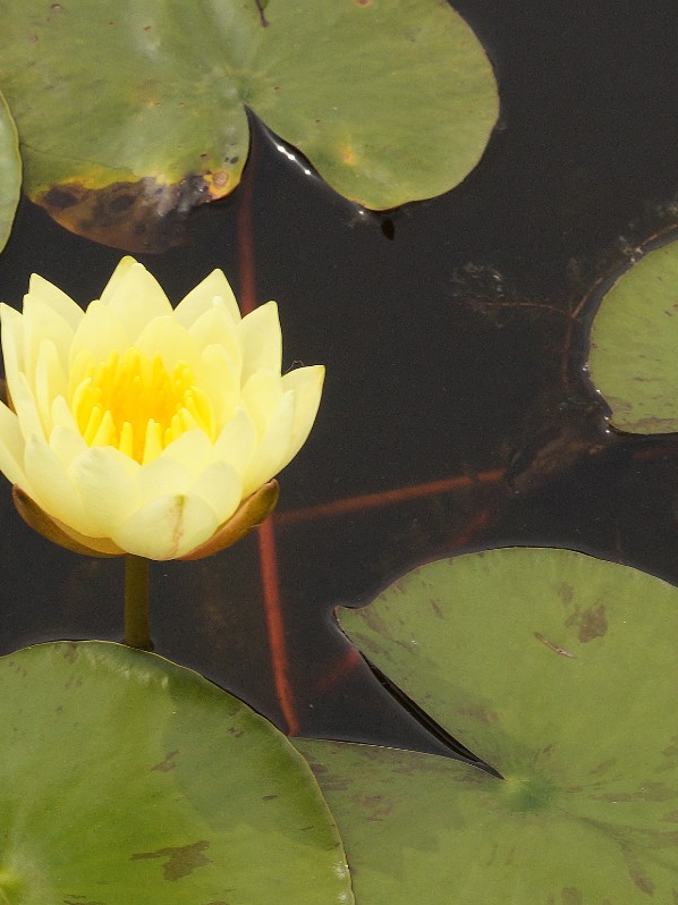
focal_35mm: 217
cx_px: 135
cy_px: 452
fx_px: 5670
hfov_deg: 6.8
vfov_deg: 9.1
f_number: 14
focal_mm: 100
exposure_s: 1/160
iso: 320
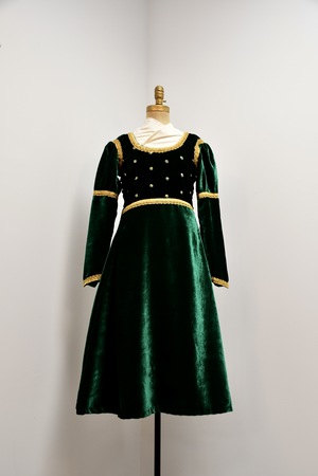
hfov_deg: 34.2
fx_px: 517
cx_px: 159
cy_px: 238
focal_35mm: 39
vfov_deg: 49.6
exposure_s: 1/60
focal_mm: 26
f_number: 5
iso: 800
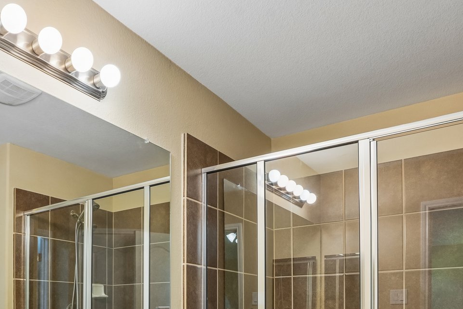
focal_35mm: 34
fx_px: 437
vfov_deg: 35.0
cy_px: 313
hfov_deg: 53.5
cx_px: 120
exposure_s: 1/10
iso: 400
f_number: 8
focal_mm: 16
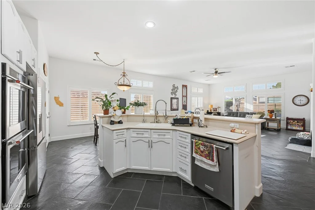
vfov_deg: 81.2
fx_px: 123
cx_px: 158
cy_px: 105
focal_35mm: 14
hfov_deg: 104.2
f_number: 10
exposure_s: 1/320
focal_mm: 14
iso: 500
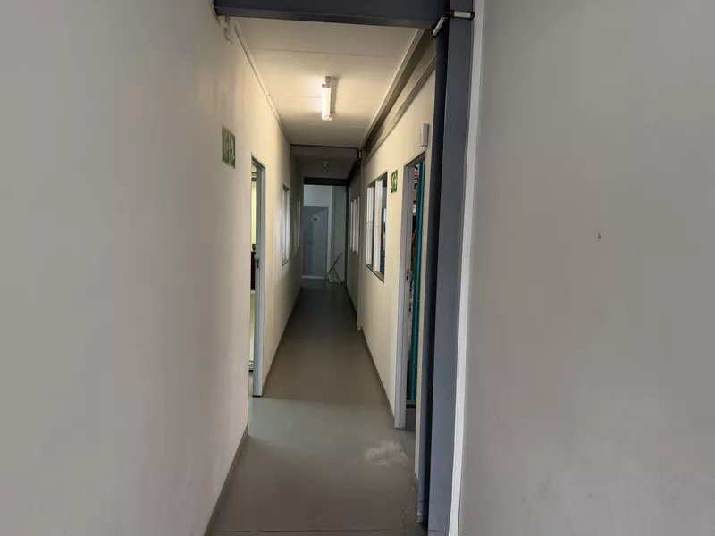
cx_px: 358
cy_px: 268
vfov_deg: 56.8
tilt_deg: -4.2
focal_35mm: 24
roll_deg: -1.5
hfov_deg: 71.6
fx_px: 496
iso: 250
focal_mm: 6.76
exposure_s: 1/100
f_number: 1.78
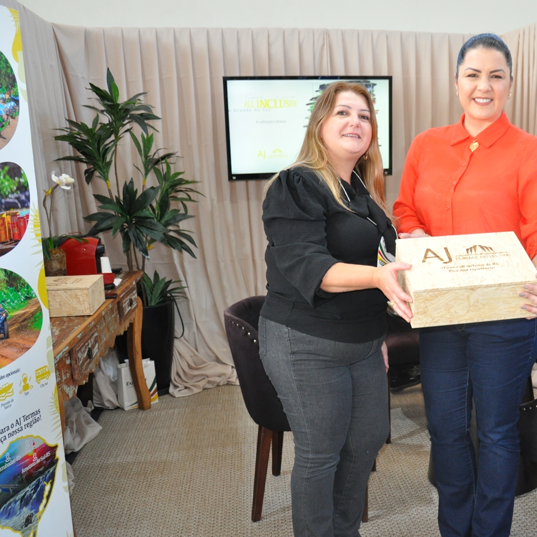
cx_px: 426
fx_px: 785
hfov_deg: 36.5
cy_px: 289
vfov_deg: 37.8
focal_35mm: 45
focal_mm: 21
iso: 800
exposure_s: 1/60
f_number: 3.8
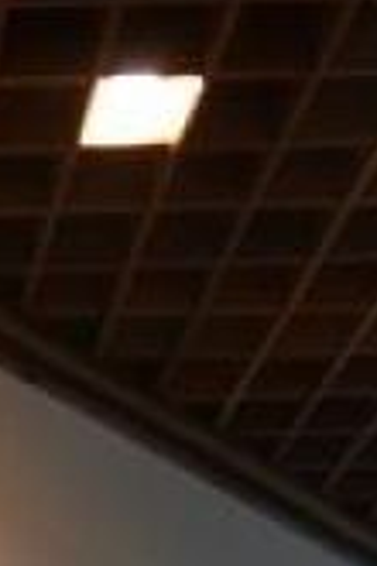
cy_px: 1345
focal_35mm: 105
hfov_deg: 11.8
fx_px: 1649
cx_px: -363
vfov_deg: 13.9
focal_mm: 12
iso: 1250
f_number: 4
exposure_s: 1/60
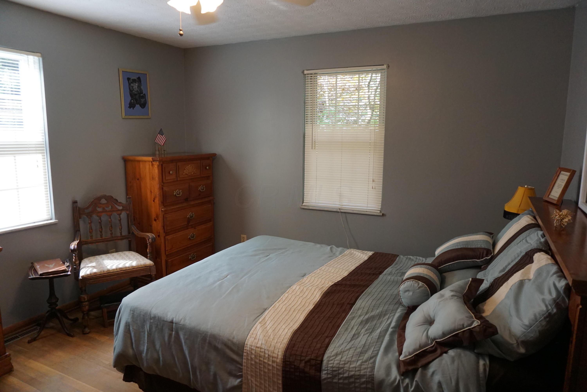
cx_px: 294
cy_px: 196
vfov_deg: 53.1
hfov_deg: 73.7
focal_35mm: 24
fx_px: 391
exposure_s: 1/160
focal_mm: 16
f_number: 4
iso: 1000
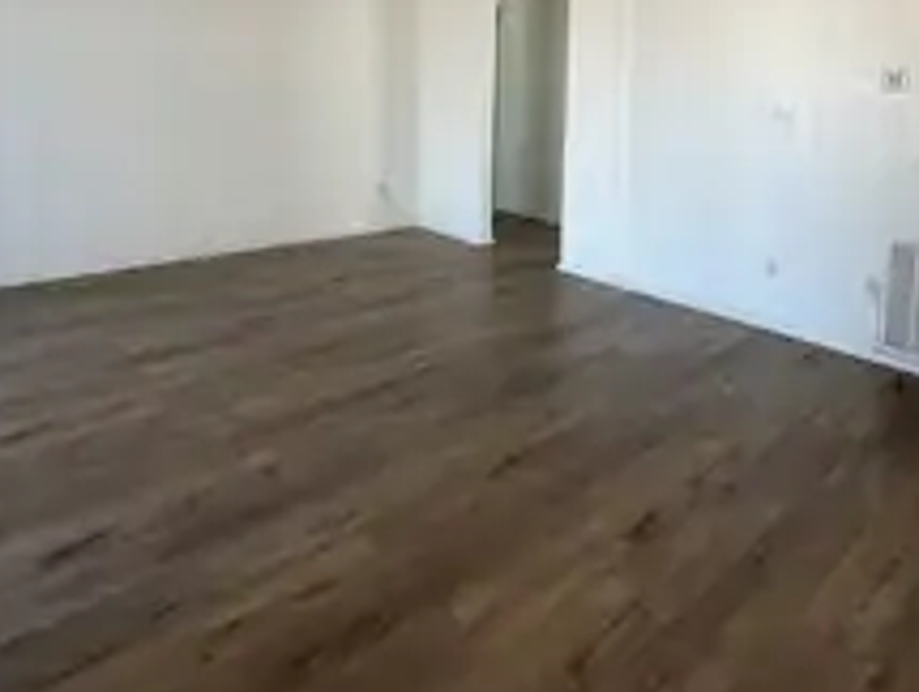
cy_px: 145
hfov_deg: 66.4
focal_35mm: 26
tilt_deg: -5.5
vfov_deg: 50.2
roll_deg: -1.8
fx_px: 691
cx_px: 564
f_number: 2.2
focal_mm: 2.22
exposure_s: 1/121
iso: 250
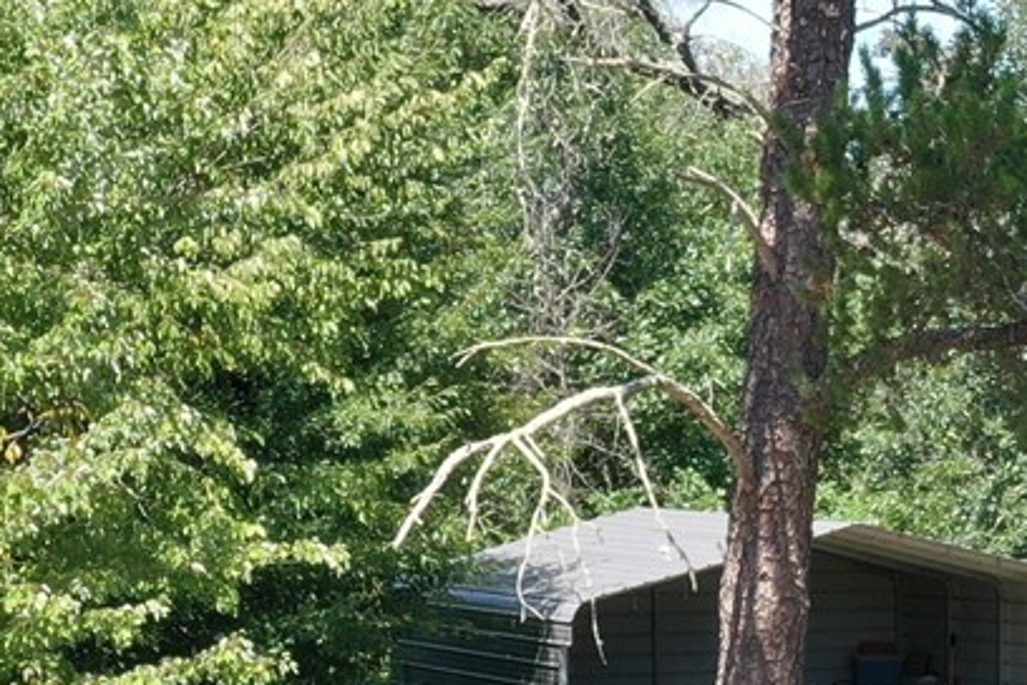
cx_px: 1327
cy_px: 431
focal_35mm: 149
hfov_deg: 13.3
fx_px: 4250
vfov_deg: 9.2
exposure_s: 1/120
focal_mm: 10.26
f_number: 6.3
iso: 100
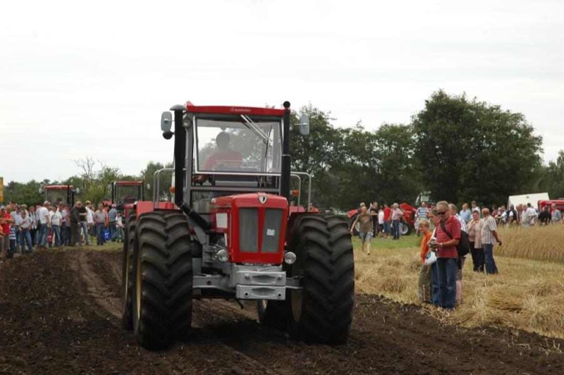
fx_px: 1644
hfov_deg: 19.5
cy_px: 188
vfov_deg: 13.0
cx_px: 282
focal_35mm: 105
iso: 400
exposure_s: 1/320
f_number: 9
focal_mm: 70
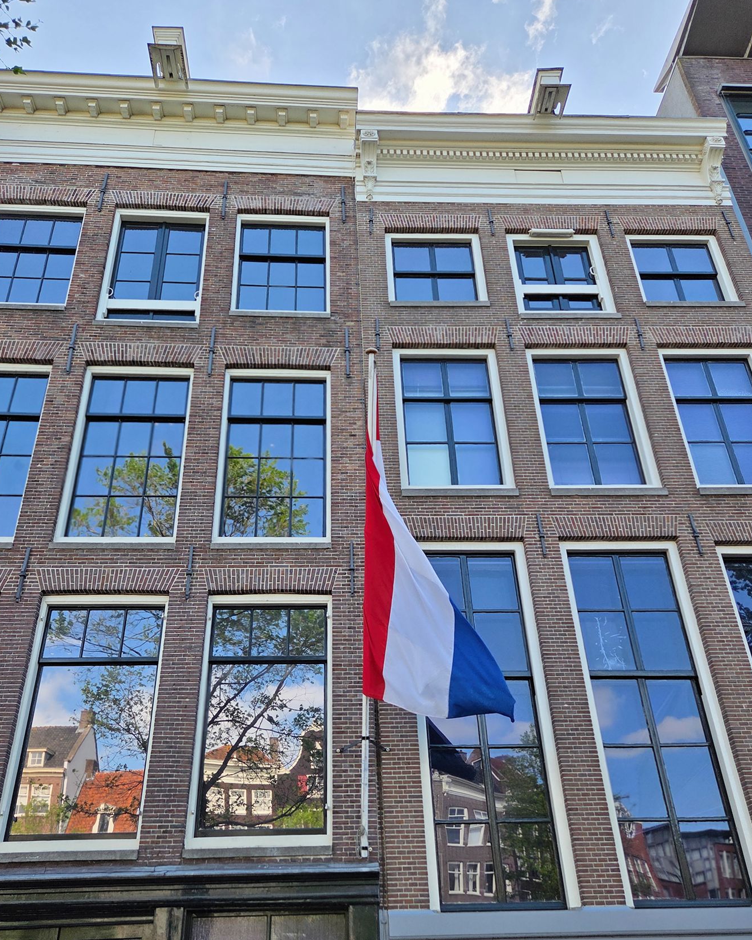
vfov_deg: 63.5
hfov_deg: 53.1
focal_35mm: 27
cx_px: 355
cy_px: 561
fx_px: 751
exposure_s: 1/2289
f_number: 1.8
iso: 80
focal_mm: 5.4
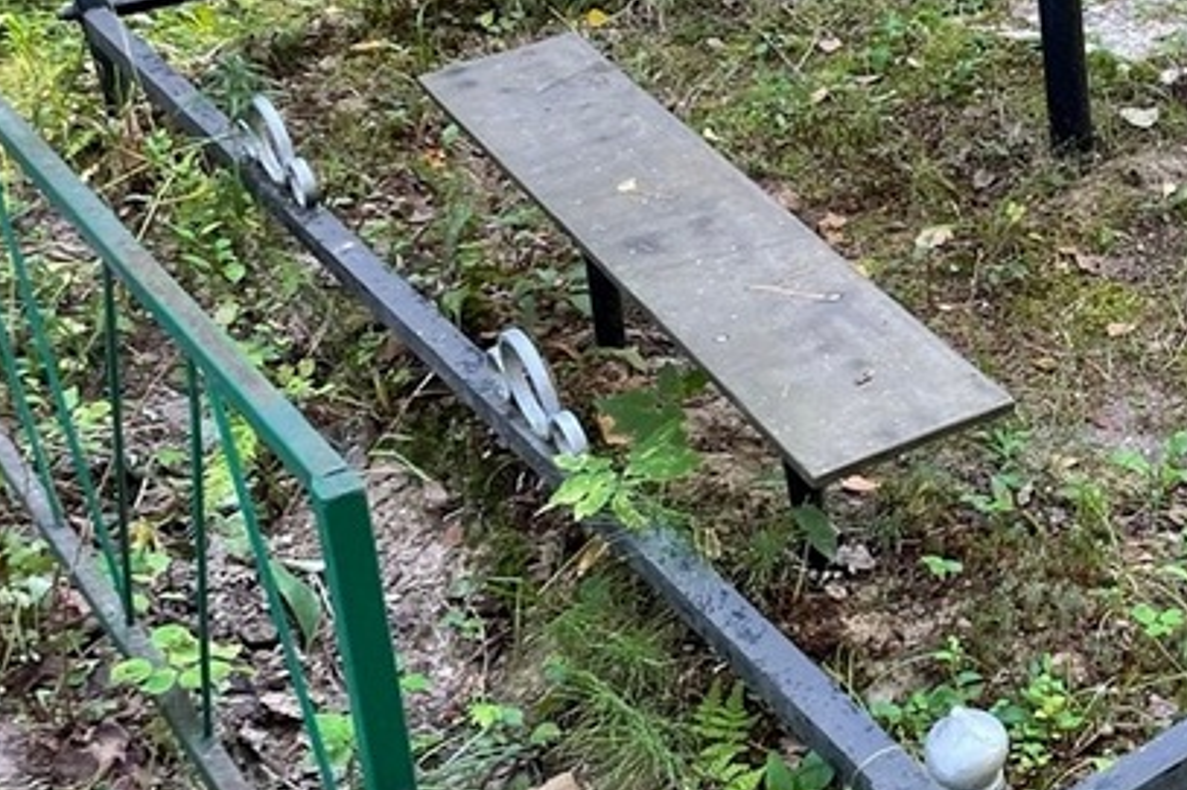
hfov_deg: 28.0
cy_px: 90
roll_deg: -2.8
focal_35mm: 68
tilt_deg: -17.6
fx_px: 2241
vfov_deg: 19.7
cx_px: 1170
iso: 80
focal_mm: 4.2
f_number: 1.6
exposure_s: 1/121
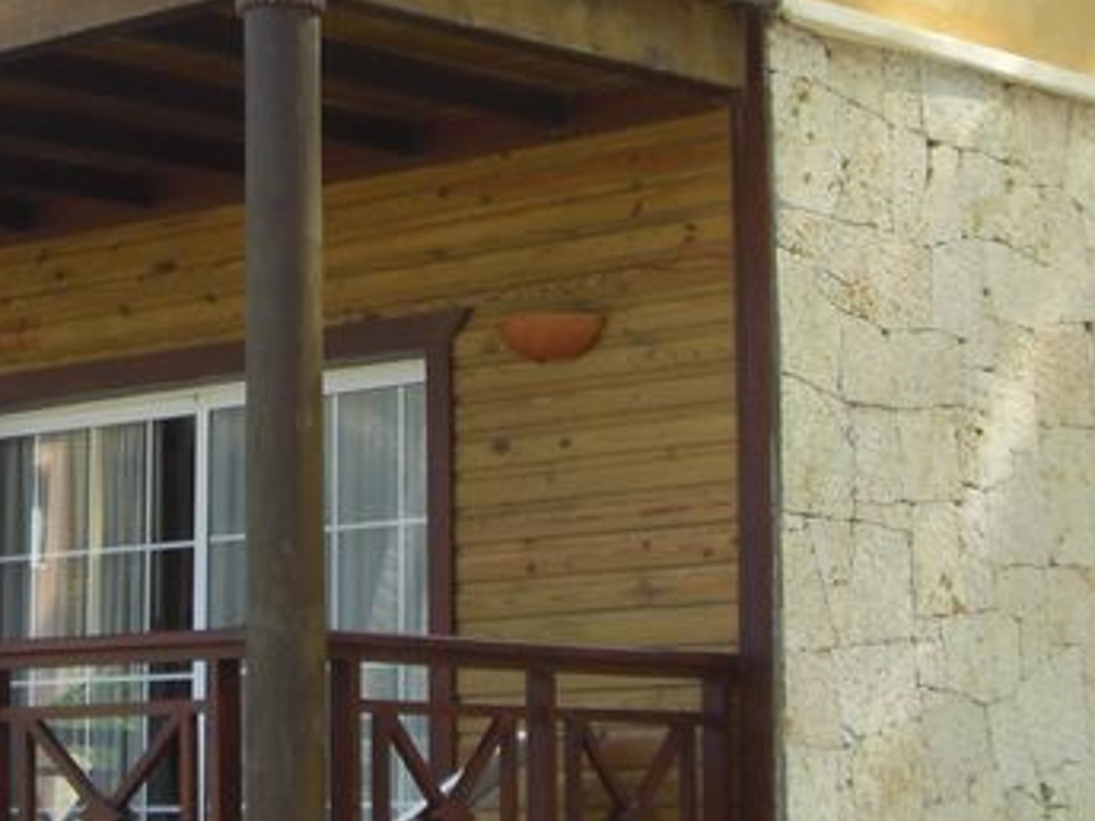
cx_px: 321
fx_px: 3575
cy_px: 146
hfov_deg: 17.3
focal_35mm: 113
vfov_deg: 13.0
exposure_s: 1/250
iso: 64
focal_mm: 6.2
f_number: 2.7
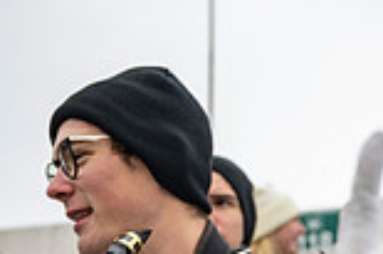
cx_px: 516
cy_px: 396
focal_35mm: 90
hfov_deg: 20.4
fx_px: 956
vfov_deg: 14.1
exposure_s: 1/500
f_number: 2.8
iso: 160
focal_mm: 24
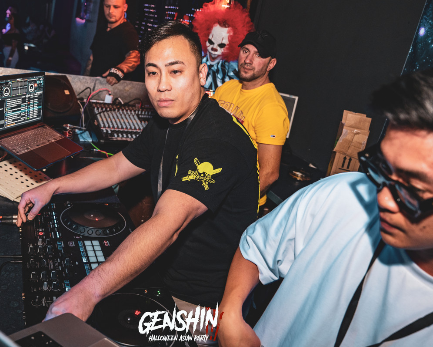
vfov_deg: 47.0
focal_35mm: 31
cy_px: 149
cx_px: 173
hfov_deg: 56.7
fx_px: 397
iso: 1250
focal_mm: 24
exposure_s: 1/50
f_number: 3.5
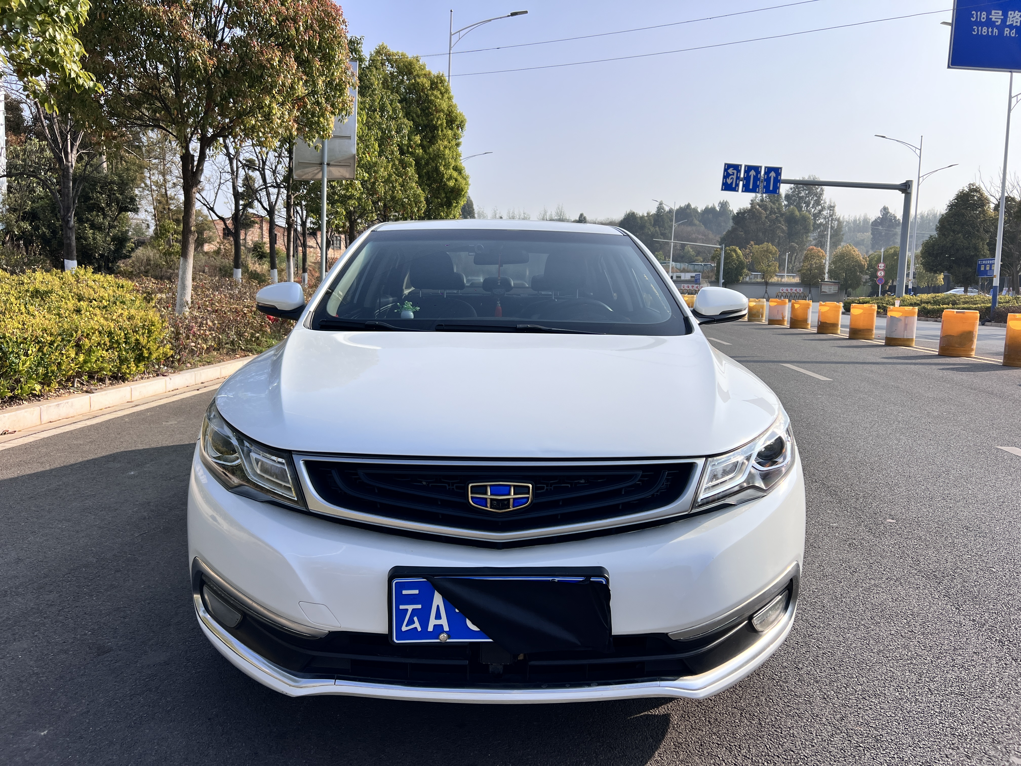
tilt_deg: -5.1
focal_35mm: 26
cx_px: 510
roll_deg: -0.7
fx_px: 767
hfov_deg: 67.3
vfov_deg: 53.1
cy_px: 383
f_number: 1.5
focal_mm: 5.7
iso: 50
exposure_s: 1/4444
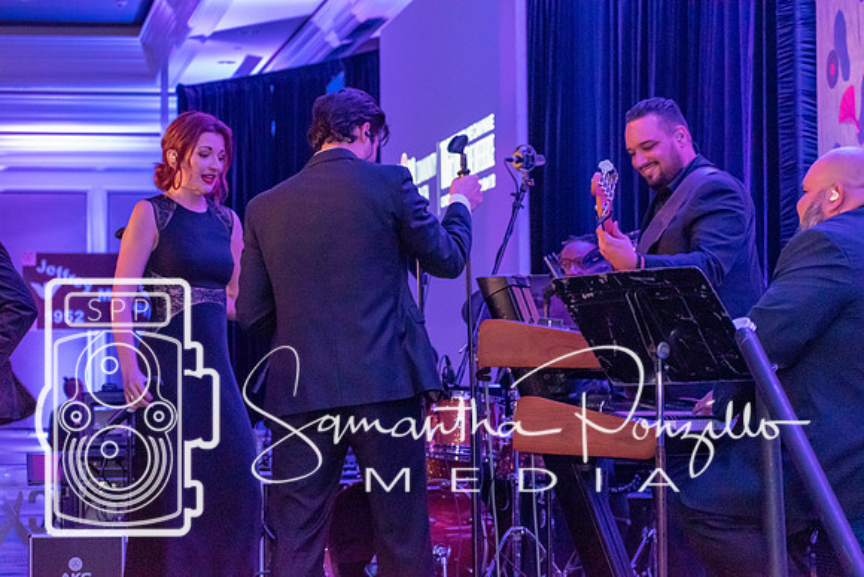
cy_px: 288
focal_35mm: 105
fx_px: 2520
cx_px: 432
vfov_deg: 13.0
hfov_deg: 19.5
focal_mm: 70
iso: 6400
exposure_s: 1/60
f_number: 4.5
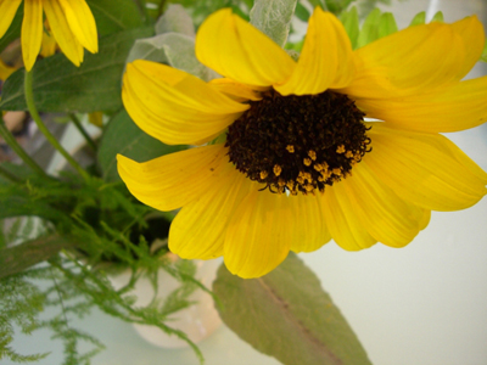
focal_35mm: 38
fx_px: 535
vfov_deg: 37.7
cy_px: 182
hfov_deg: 49.0
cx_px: 244
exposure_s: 1/15
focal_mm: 6.2
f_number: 2.7
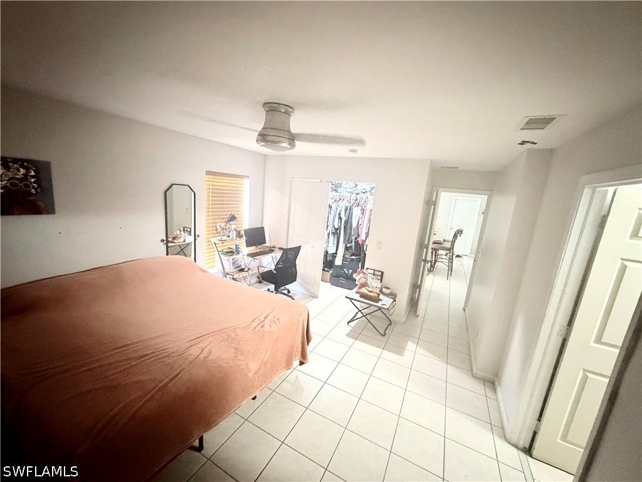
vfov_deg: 85.7
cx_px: 321
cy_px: 241
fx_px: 260
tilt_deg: -10.6
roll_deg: -4.2
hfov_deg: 102.1
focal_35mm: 14
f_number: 2.2
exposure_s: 1/40
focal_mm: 2.22
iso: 1000
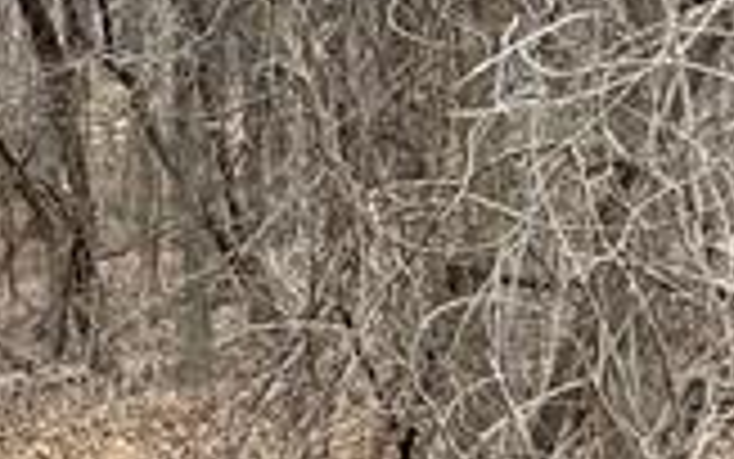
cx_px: -36
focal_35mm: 93
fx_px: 1861
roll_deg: +0.1
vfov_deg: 14.0
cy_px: 108
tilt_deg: +1.7
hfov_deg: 21.4
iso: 40
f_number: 2.2
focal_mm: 2.22
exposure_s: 1/337
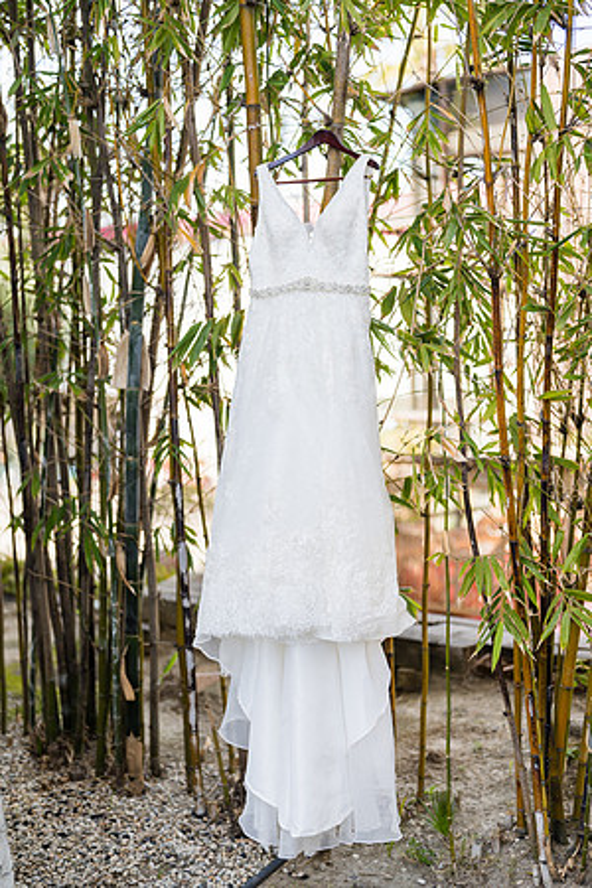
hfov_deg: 27.0
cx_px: 296
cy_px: 444
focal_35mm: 50
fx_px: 1233
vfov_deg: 39.6
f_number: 1.4
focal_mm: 50
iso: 100
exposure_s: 1/800
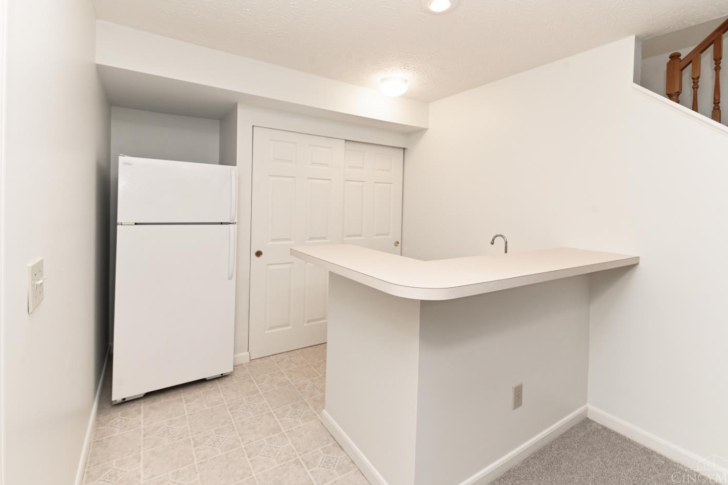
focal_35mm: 16
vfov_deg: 73.7
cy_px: 237
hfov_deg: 96.7
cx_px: 362
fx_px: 324
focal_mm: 15
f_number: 8
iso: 250
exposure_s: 1/60
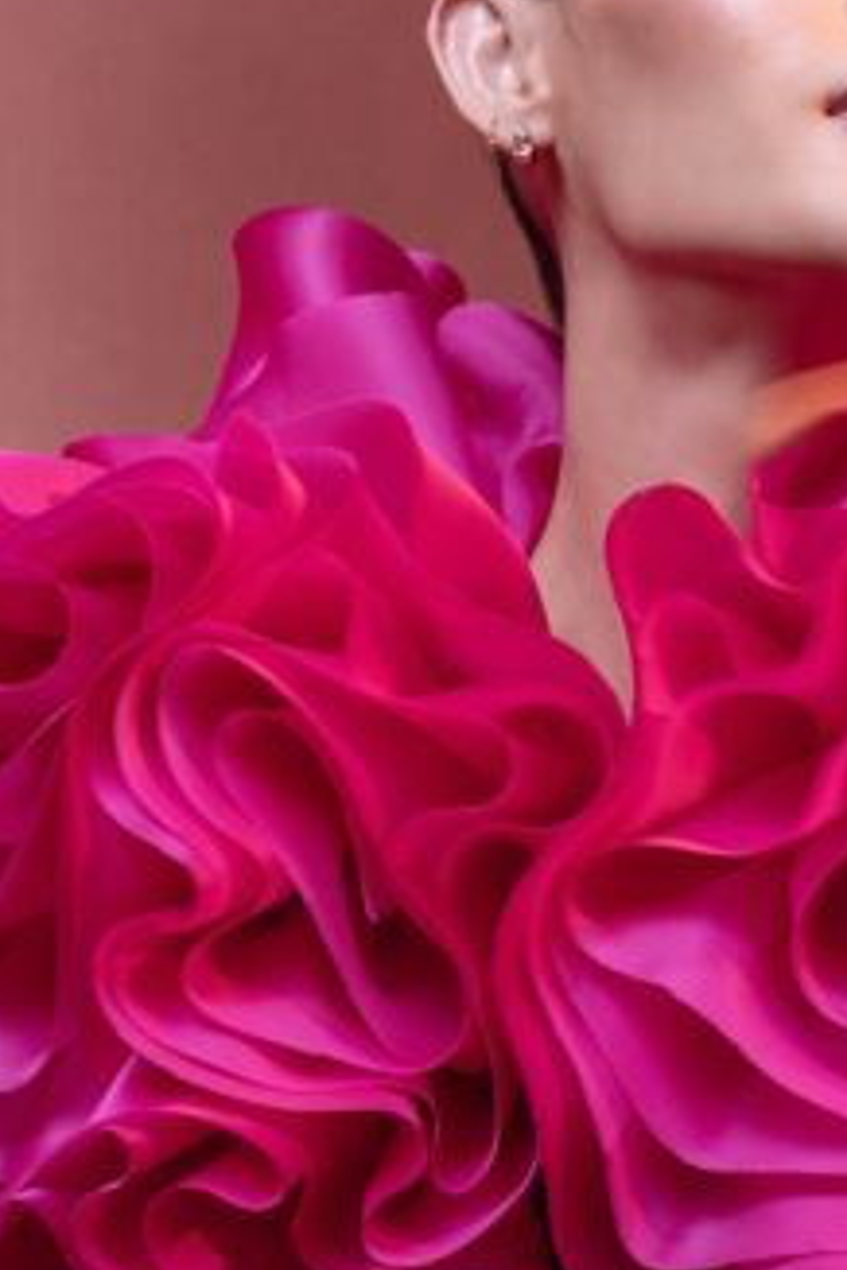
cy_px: 563
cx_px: 629
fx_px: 3035
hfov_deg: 15.8
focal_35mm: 86
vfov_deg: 23.6
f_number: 8
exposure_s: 1/15
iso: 200
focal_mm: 35
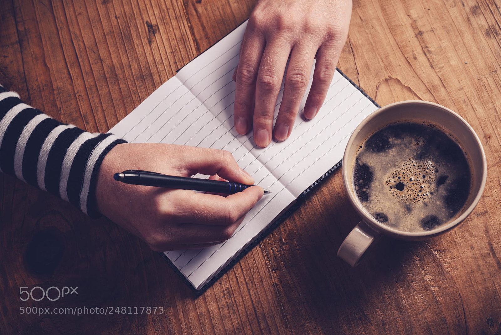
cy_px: 168
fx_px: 696
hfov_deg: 39.6
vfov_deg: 27.0
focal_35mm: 50
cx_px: 250
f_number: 11
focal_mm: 50
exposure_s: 1/125
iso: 50
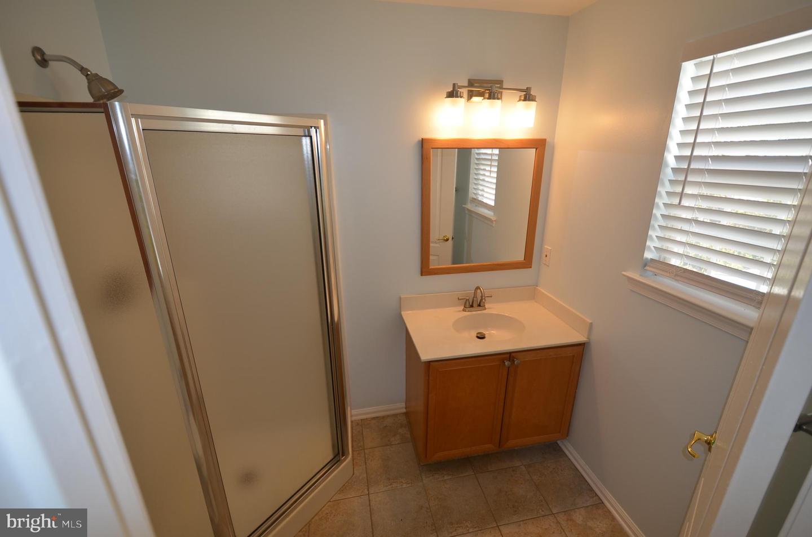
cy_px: 268
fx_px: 338
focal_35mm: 15
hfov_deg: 100.5
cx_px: 406
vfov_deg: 77.0
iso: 200
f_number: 3.5
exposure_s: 1/160
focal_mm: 10
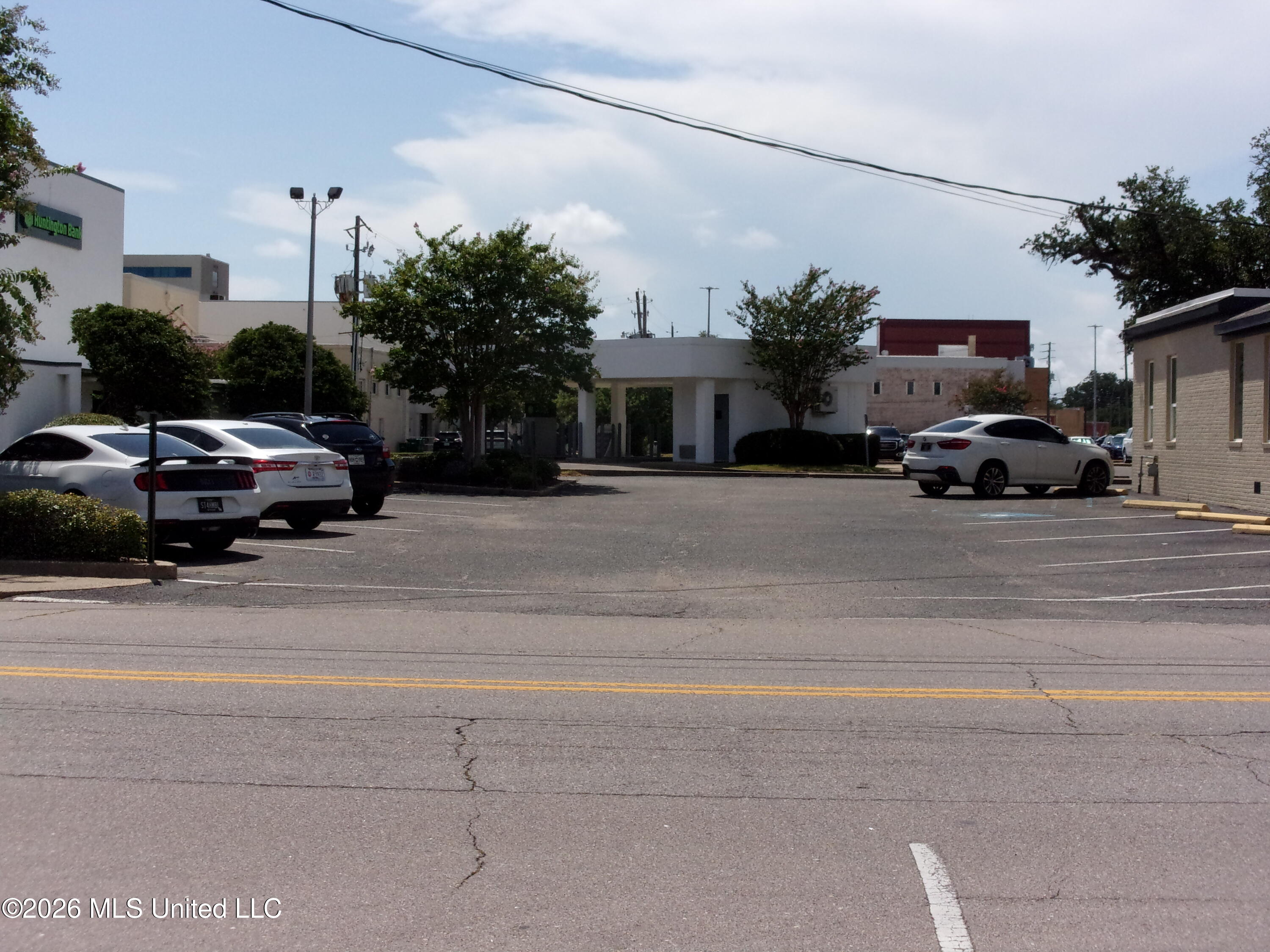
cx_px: 635
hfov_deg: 36.2
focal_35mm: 53
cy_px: 476
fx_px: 1944
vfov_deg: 27.5
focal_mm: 9.5
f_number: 13.1
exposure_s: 1/400
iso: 200
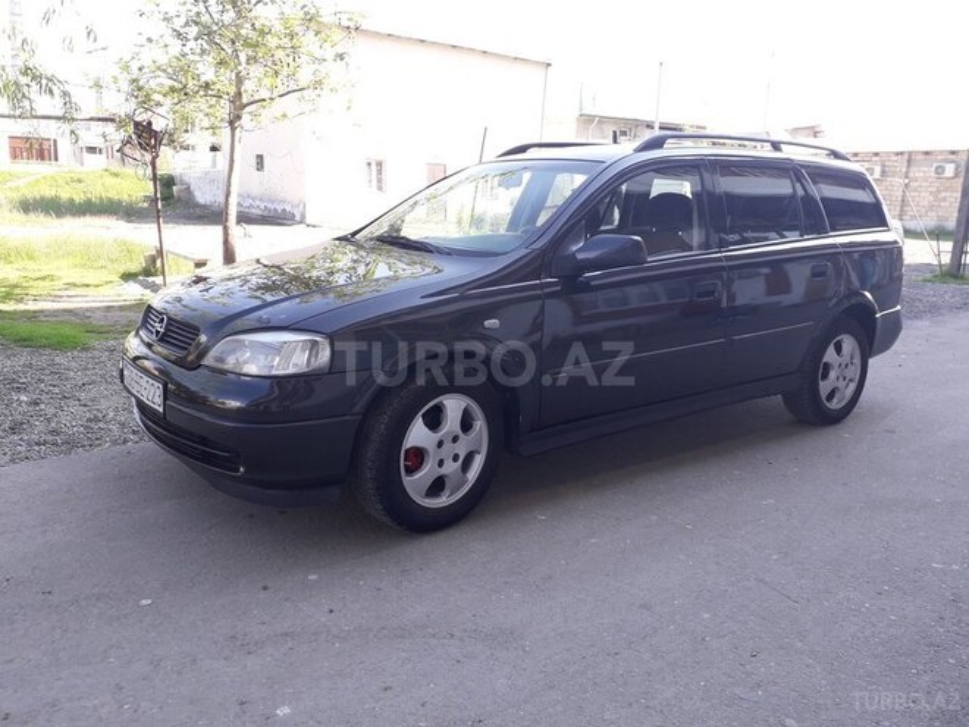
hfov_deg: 65.3
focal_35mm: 27
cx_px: 484
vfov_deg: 51.4
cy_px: 364
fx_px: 756
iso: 40
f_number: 1.9
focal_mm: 3.6
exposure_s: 1/219
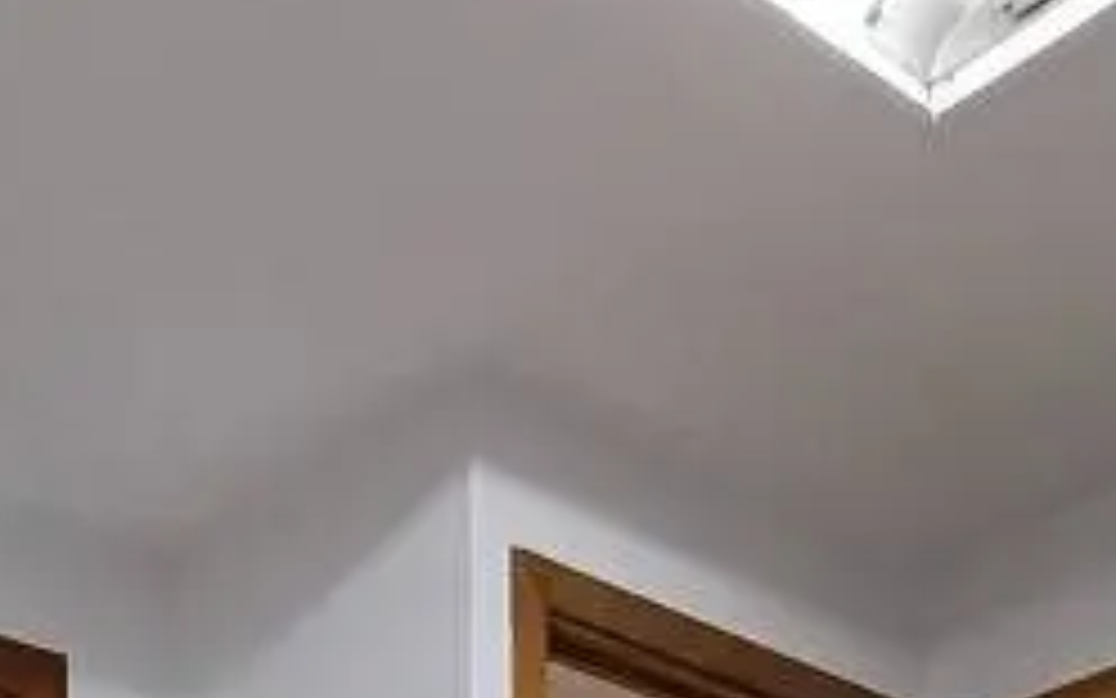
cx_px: 180
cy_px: 1585
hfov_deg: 31.0
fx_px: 1947
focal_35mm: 64
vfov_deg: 14.7
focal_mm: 1.65
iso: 200
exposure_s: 1/50
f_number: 2.2
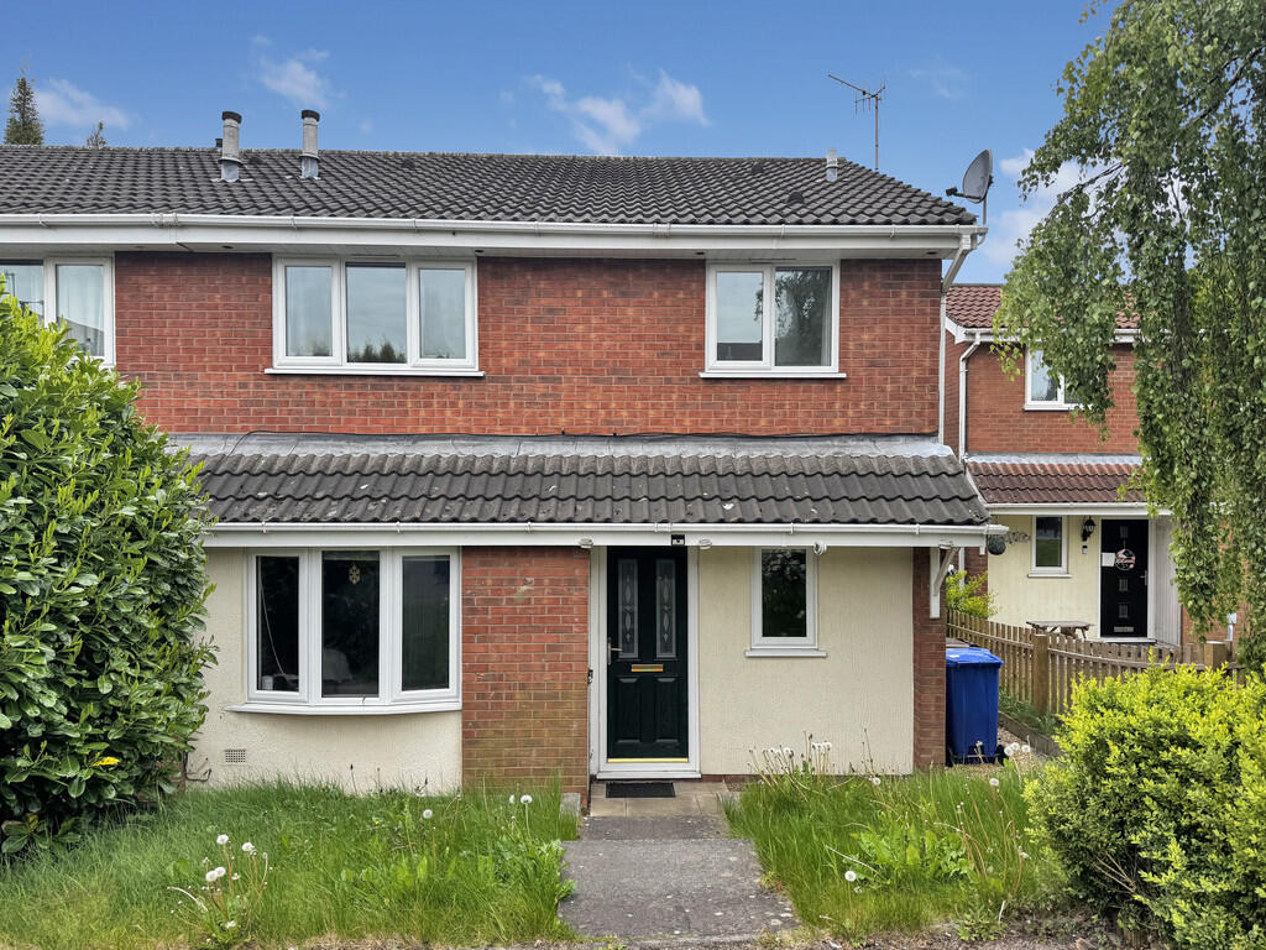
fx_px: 878
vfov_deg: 56.8
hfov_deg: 71.6
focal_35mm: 24
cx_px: 633
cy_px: 475
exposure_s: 1/842
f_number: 1.78
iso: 80
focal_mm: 6.76
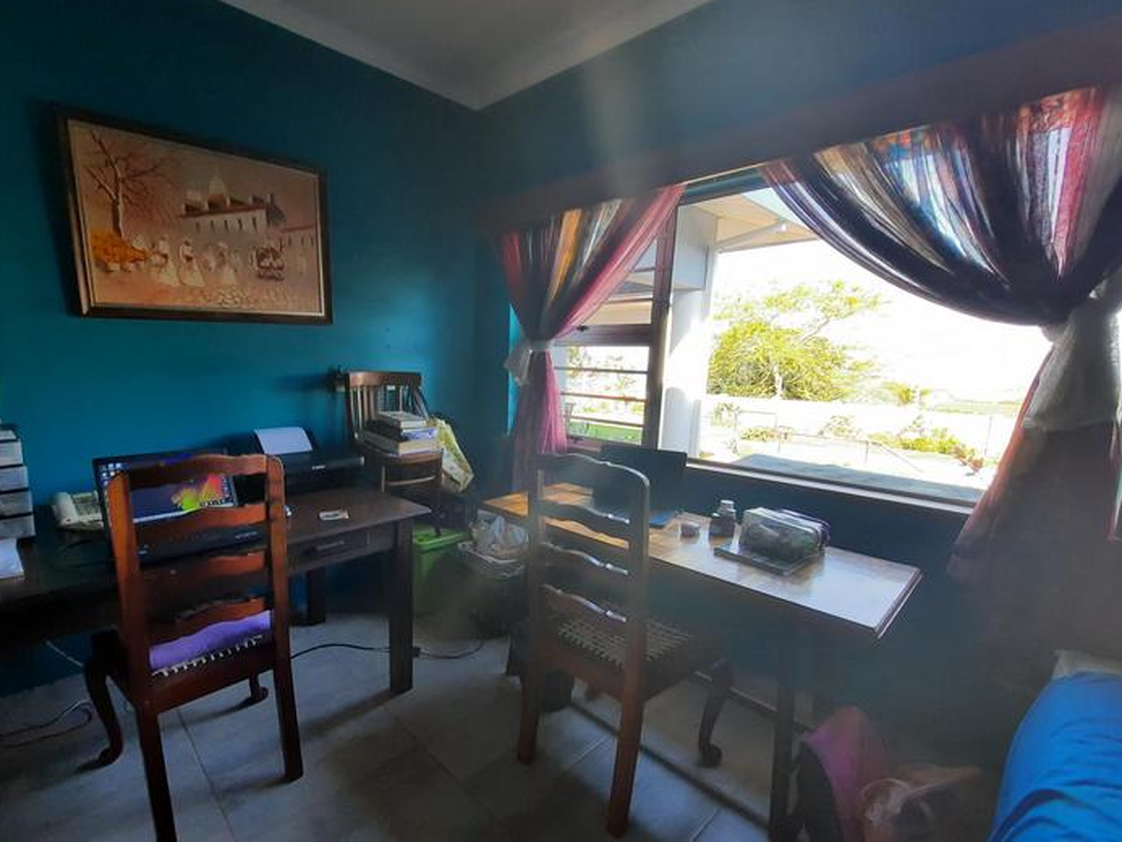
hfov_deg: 97.7
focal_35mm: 15
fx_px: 486
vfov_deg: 81.7
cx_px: 494
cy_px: 447
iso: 80
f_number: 2.2
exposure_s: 1/50
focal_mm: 1.74
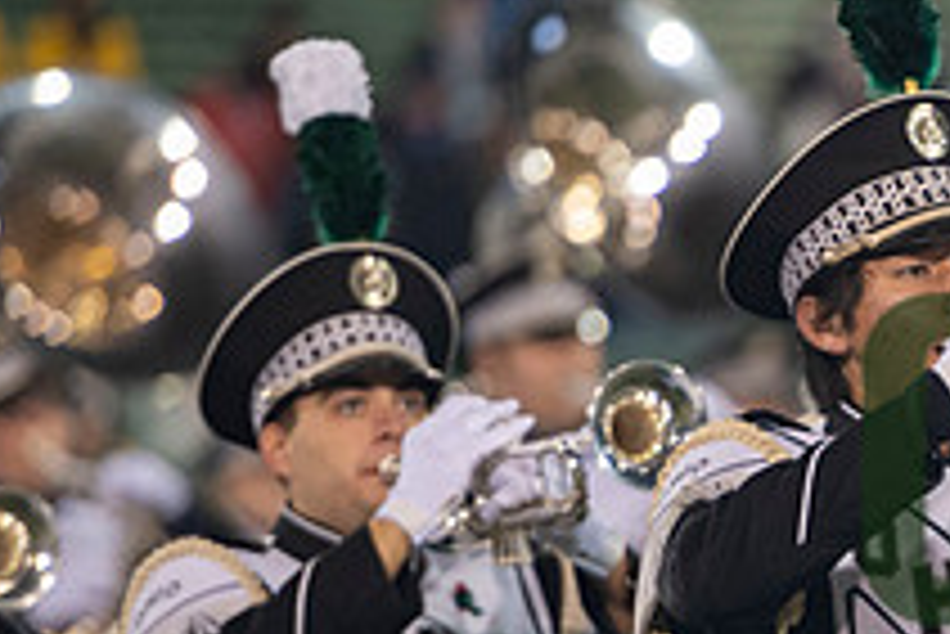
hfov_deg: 3.7
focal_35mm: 549
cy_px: 504
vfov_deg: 2.5
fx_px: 14497
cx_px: 1202
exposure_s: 1/500
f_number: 2.8
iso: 1000
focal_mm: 200
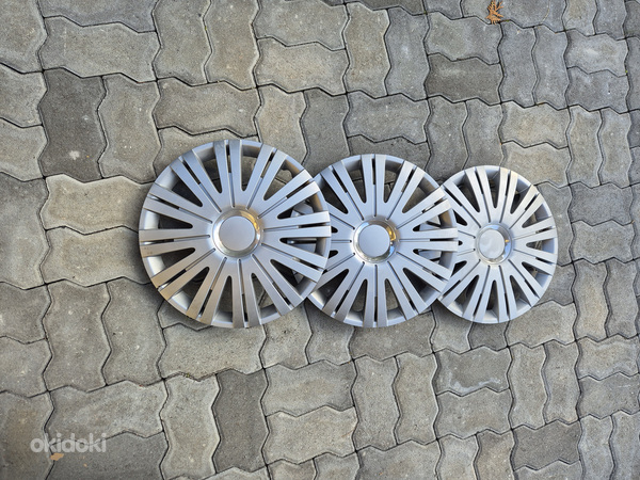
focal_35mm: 23
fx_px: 425
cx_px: 320
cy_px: 240
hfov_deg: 73.9
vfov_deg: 58.9
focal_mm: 5.4
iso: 25
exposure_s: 1/321
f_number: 1.8
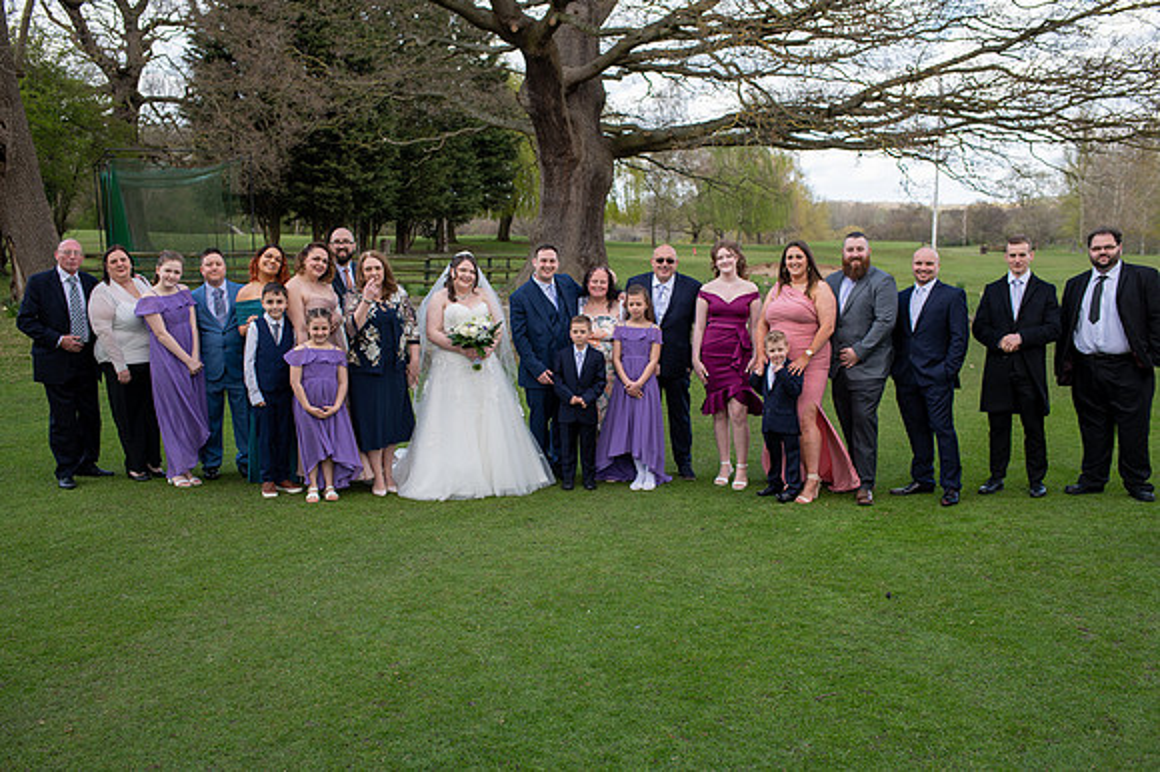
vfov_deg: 37.8
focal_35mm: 35
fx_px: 1127
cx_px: 580
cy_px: 386
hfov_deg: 54.5
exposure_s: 1/320
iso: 100
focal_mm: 35
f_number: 4
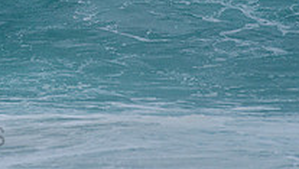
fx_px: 14256
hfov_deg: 1.2
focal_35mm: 1796
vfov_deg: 0.7
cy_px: -106
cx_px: -107
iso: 560
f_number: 5.6
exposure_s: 1/2000
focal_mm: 500
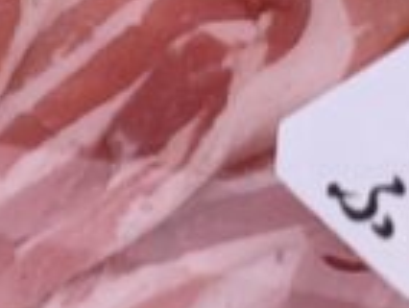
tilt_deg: -31.4
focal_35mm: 162
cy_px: 49
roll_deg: +16.7
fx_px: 1917
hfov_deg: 9.1
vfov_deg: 9.2
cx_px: -907
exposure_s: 1/353
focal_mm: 6.76
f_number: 1.78
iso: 80
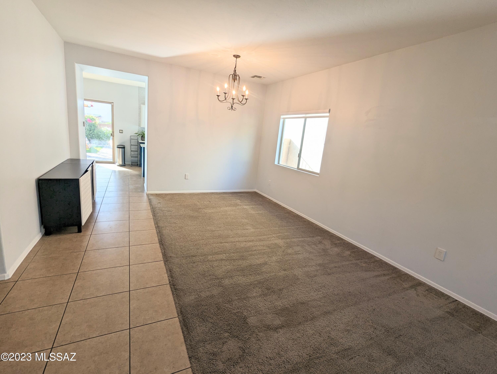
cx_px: 248
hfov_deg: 94.4
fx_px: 230
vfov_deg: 78.2
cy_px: 187
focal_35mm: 16
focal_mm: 2.35
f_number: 2.2
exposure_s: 1/120
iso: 71
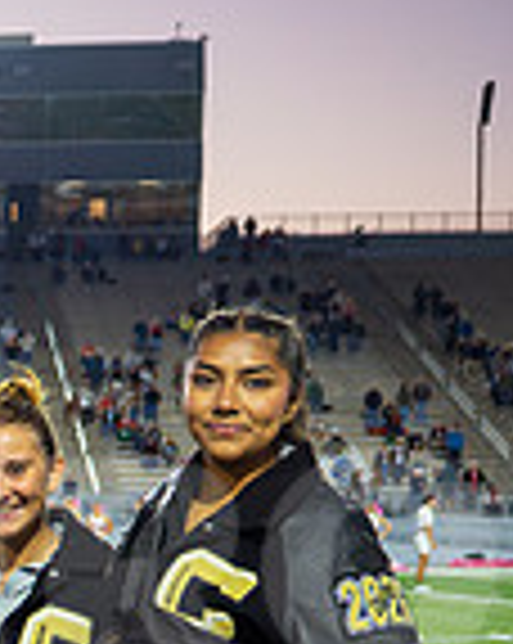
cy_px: 664
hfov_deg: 12.2
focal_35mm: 107
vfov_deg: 17.5
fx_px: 2035
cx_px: -616
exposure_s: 1/500
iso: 1250
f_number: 3.2
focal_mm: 28
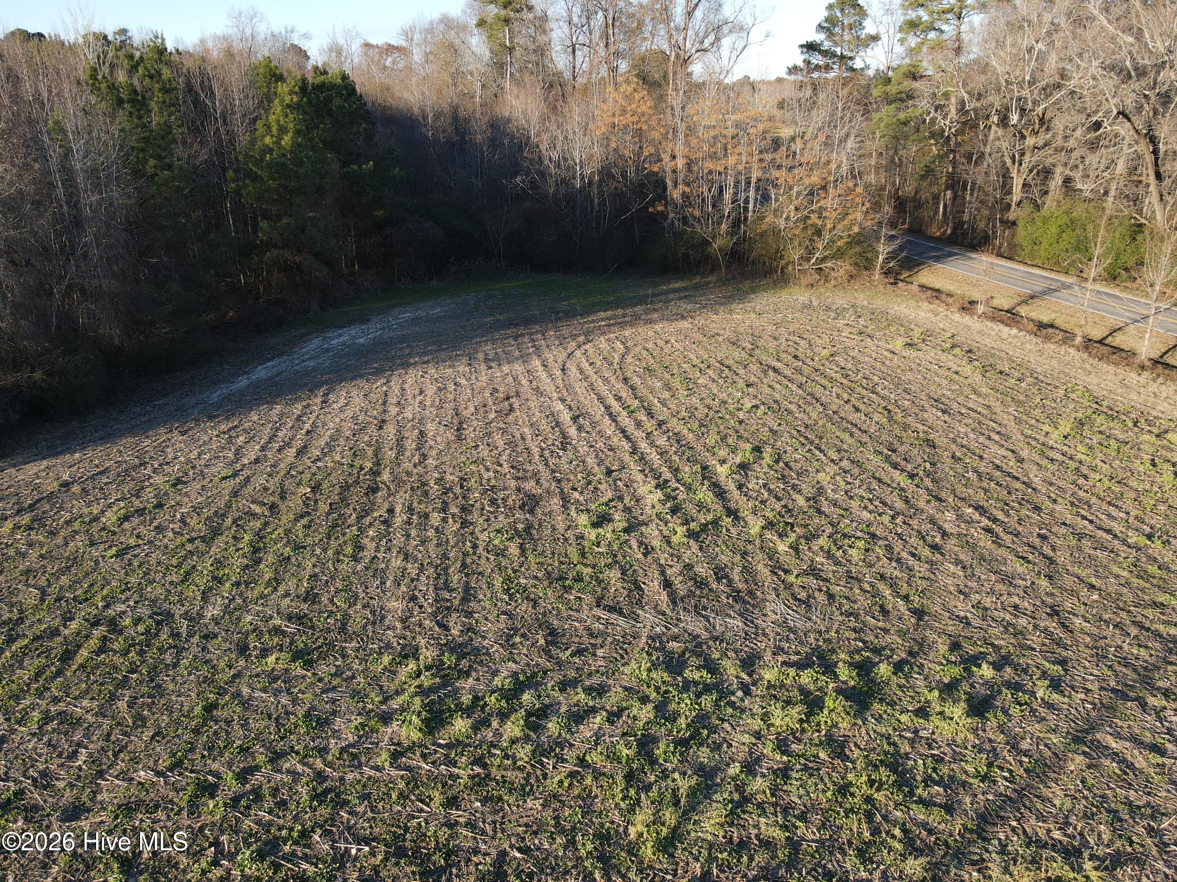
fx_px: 816
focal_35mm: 24
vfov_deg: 56.8
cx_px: 588
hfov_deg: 71.6
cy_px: 441
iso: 100
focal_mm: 4.5
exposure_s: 1/180
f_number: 2.8
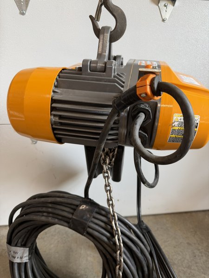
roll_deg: -1.1
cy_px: 139
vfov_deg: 71.6
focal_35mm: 24
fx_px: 193
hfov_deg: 56.8
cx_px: 104
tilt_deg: -17.9
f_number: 1.78
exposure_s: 1/60
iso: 125
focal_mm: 6.76
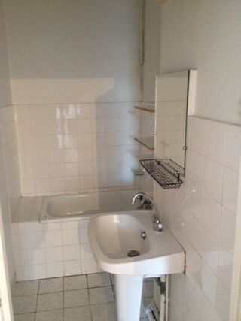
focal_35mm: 35
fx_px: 325
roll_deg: +0.8
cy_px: 160
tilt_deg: -11.4
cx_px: 120
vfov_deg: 52.6
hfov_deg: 40.7
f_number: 2.4
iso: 400
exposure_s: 1/17
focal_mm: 4.28
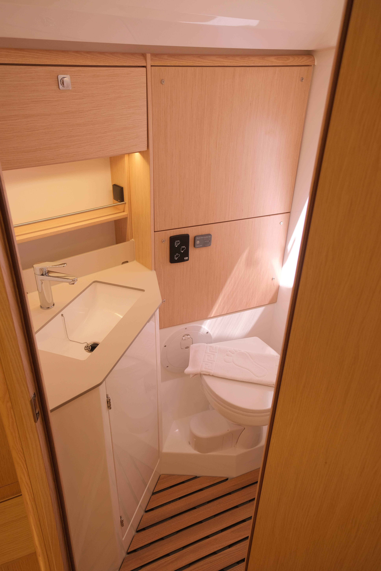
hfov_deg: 53.1
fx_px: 381
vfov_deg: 73.7
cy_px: 286
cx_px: 190
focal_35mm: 24
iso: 400
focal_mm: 16
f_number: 4
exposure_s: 1/50
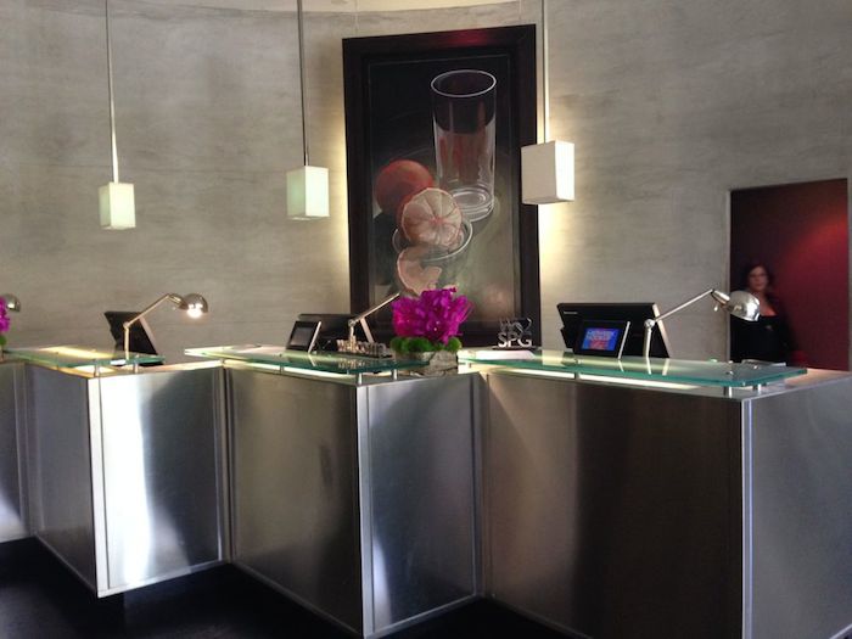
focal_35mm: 33
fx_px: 812
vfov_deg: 42.9
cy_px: 320
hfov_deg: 55.4
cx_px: 426
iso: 200
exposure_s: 1/20
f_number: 2.4
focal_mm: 4.12
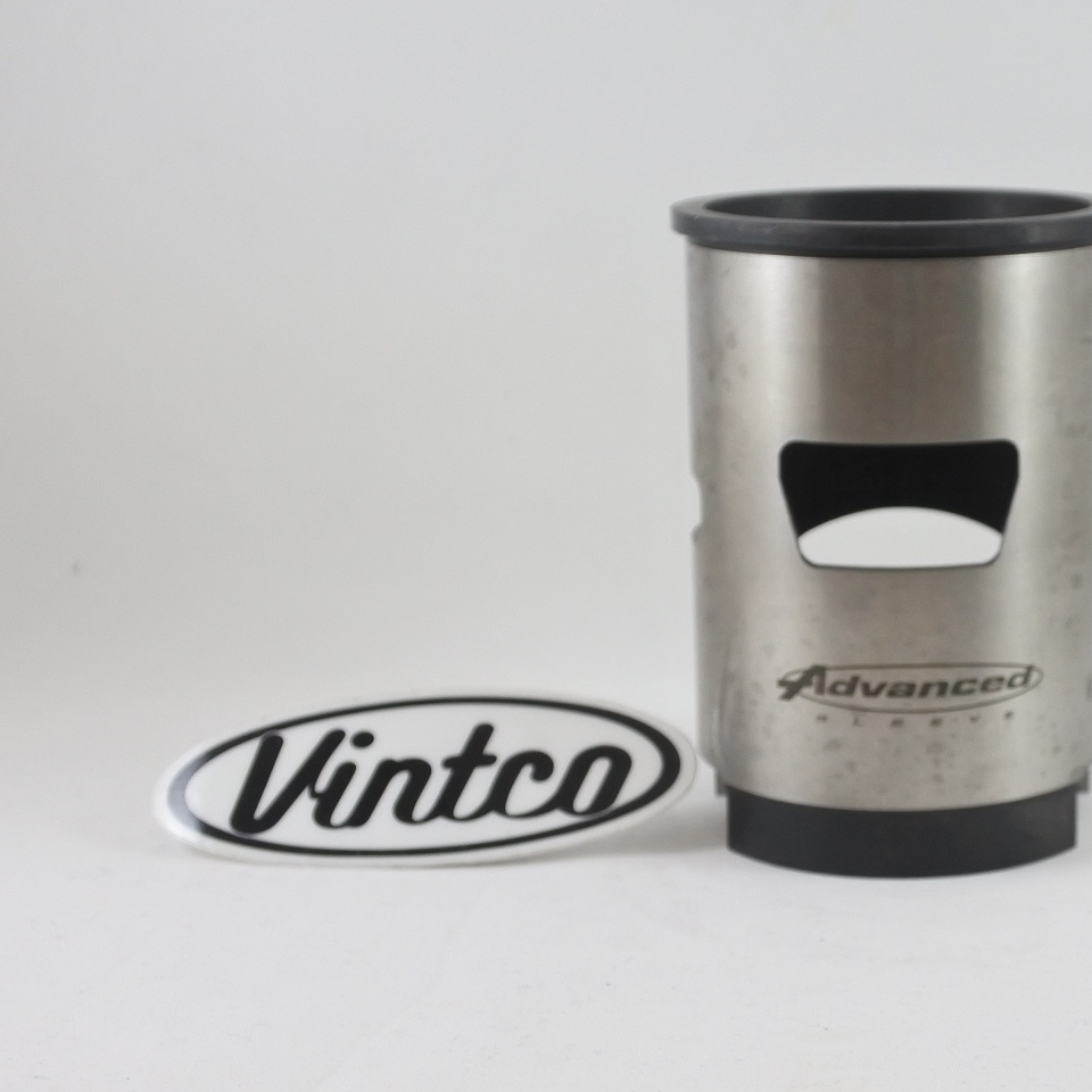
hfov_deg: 34.4
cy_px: 535
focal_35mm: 49
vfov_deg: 34.7
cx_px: 727
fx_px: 1749
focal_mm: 13.7
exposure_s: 1/160
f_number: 4
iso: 400
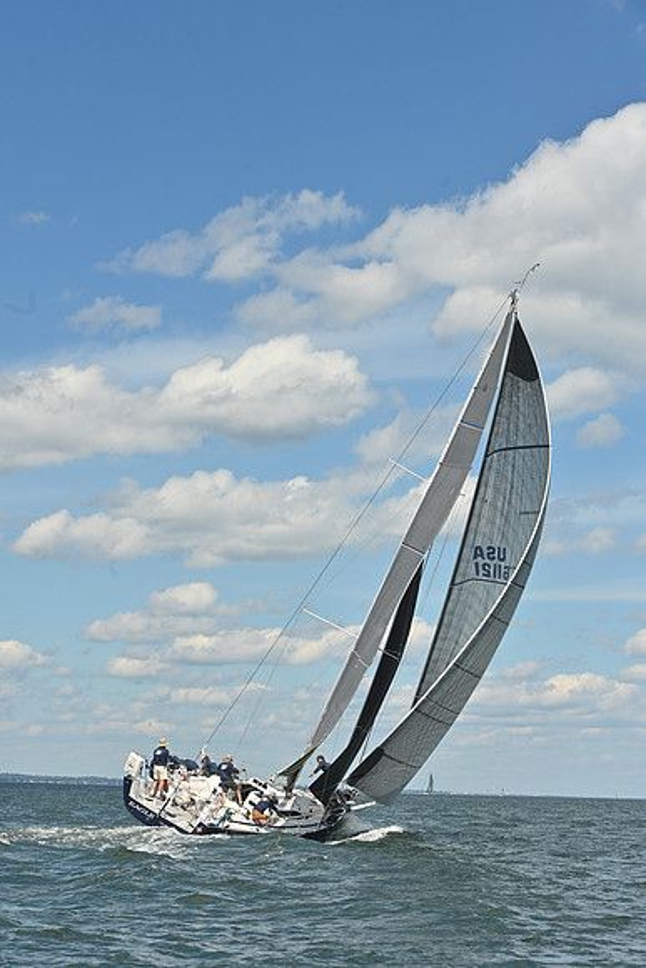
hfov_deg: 19.5
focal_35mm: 70
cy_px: 484
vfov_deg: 28.8
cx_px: 323
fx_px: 1883
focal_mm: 70
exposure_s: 1/1000
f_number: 9
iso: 250
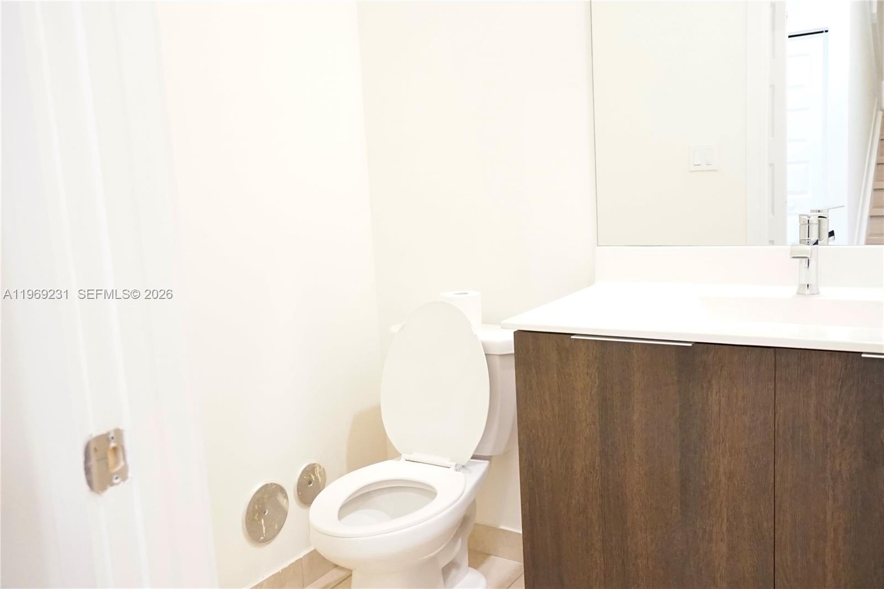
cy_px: 294
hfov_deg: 60.3
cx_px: 442
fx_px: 761
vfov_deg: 42.3
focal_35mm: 31
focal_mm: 21
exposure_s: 1/60
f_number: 4
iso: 4000
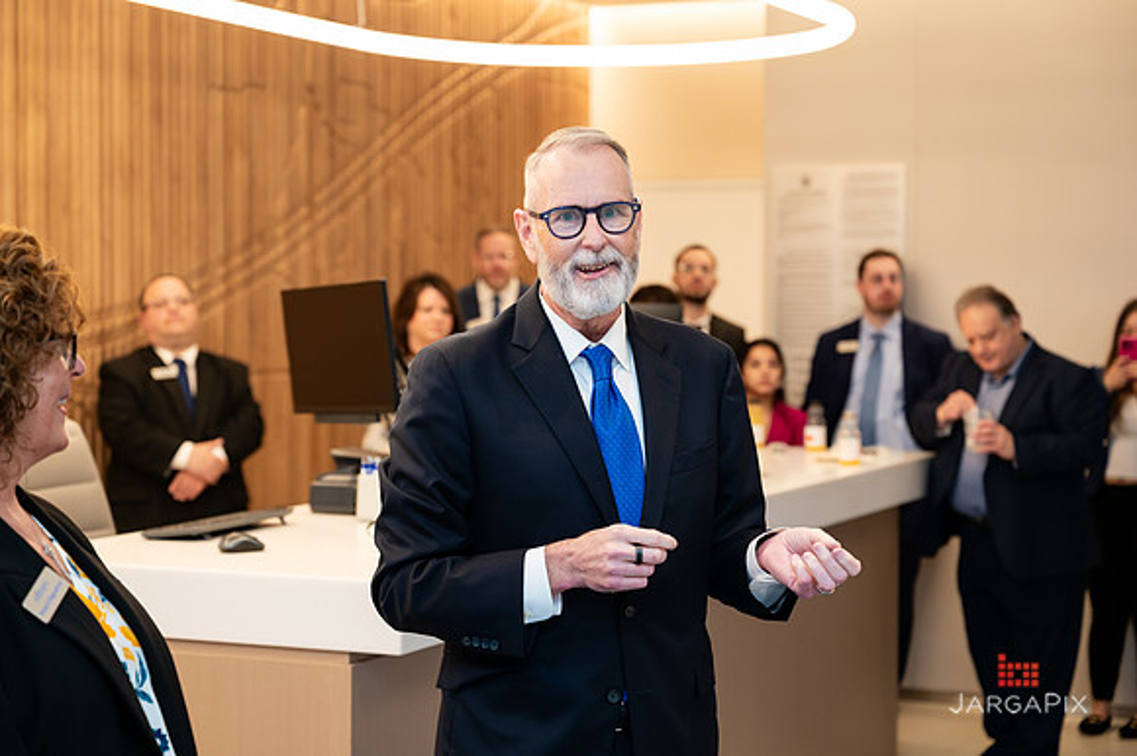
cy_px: 378
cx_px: 568
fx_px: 2159
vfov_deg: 19.9
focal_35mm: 68
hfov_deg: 29.5
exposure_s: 1/200
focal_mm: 68
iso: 640
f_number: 3.5
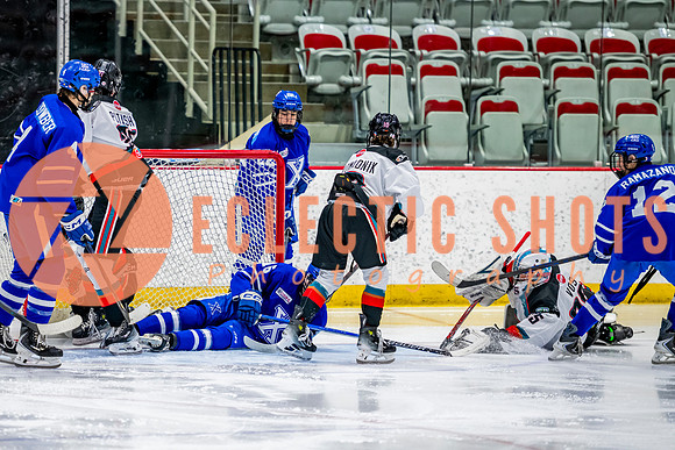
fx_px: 4624
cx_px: 205
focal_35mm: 247
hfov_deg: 8.3
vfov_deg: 5.6
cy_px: 230
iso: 1600
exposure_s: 1/800
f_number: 3.2
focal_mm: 175
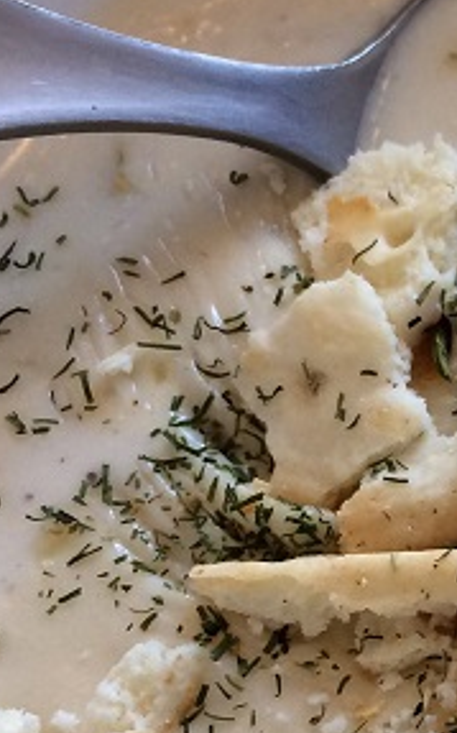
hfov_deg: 14.3
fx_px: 1676
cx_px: 724
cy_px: 513
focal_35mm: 84
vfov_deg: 24.5
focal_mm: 4.15
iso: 64
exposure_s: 1/30
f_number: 2.2
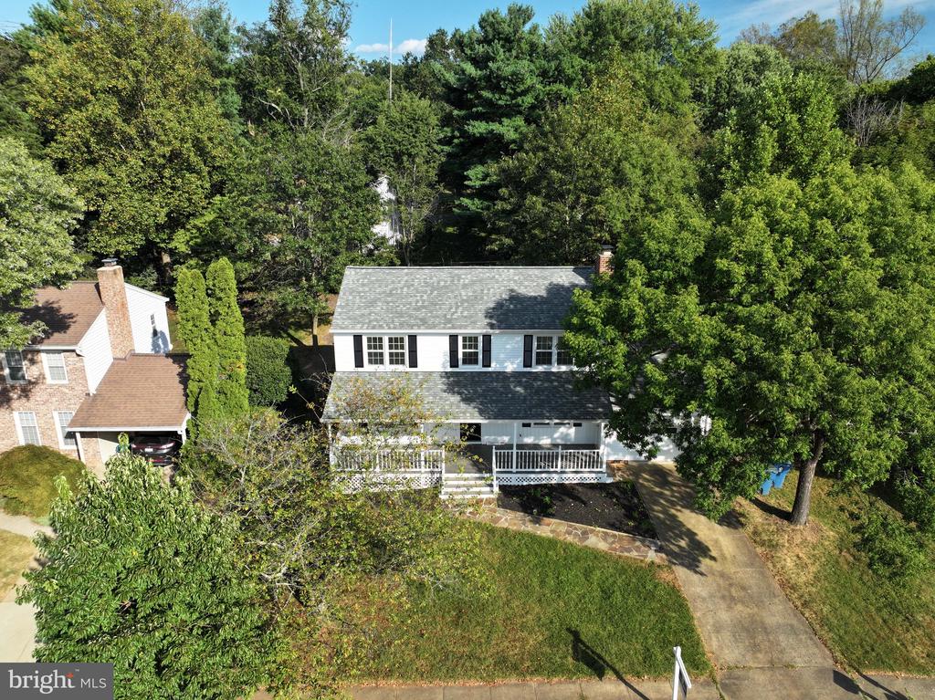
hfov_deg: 71.6
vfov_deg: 56.8
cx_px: 468
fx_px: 648
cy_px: 350
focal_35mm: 24
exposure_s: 1/200
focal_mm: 12.29
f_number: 2.8
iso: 150
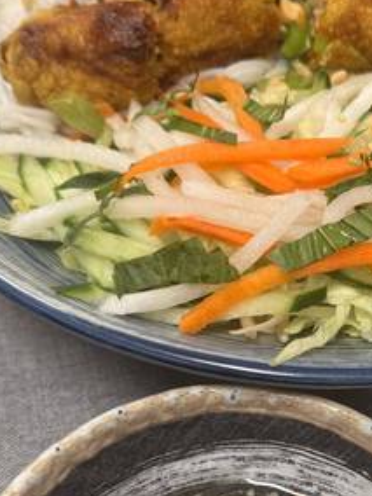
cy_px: 308
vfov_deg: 31.1
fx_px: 888
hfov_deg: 23.3
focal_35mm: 62
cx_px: 304
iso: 160
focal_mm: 6.76
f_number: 1.78
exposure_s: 1/60
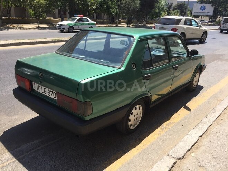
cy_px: 86
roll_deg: -4.1
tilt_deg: -18.9
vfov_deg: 48.2
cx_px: 114
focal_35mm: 29
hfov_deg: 61.7
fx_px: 191
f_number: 2.2
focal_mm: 4.15
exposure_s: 1/1163
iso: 32
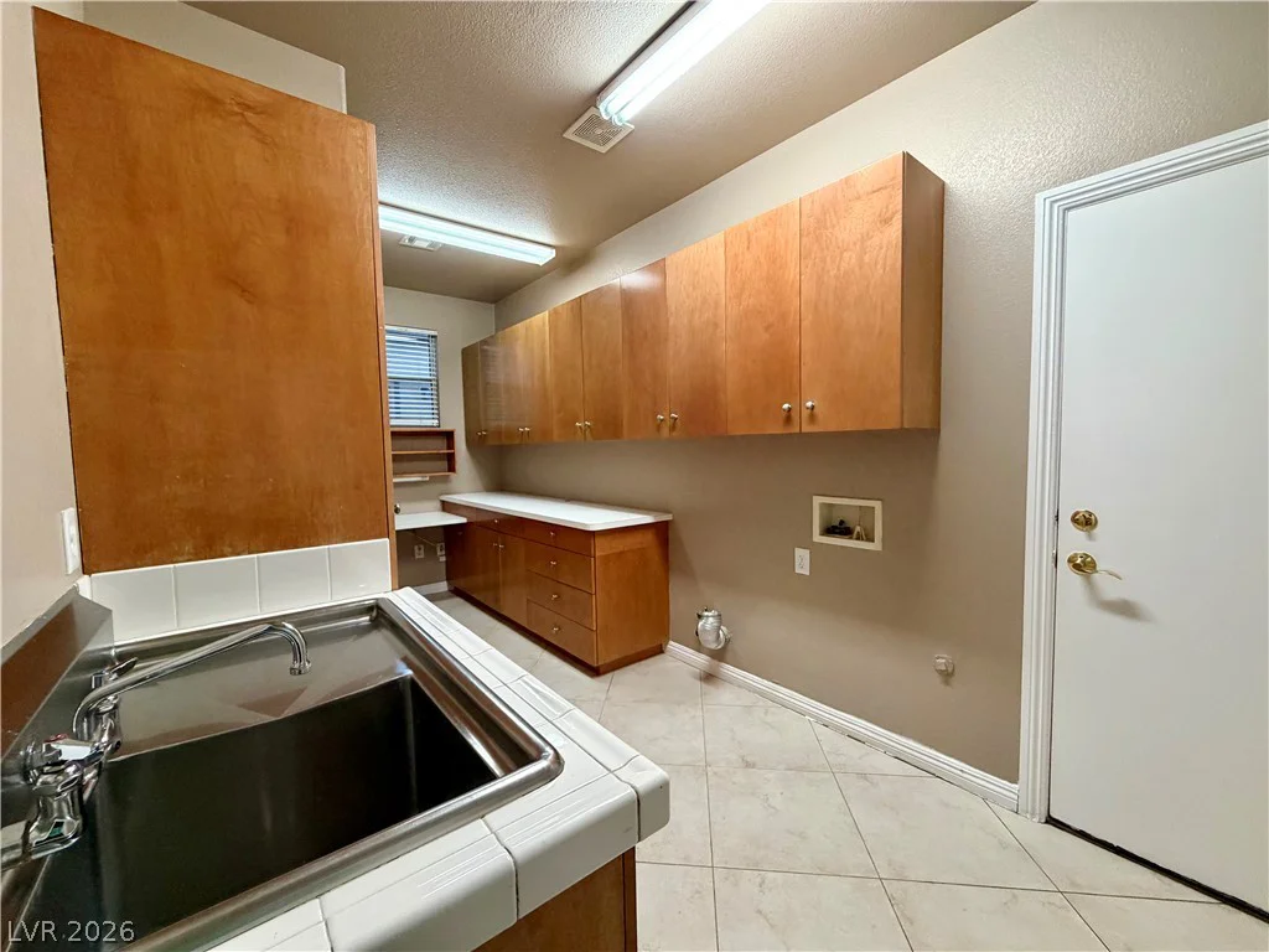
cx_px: 634
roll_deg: +1.5
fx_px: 513
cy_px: 476
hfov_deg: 102.1
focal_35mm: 14
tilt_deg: -3.6
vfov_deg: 85.7
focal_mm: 2.22
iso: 320
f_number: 2.2
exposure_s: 1/60
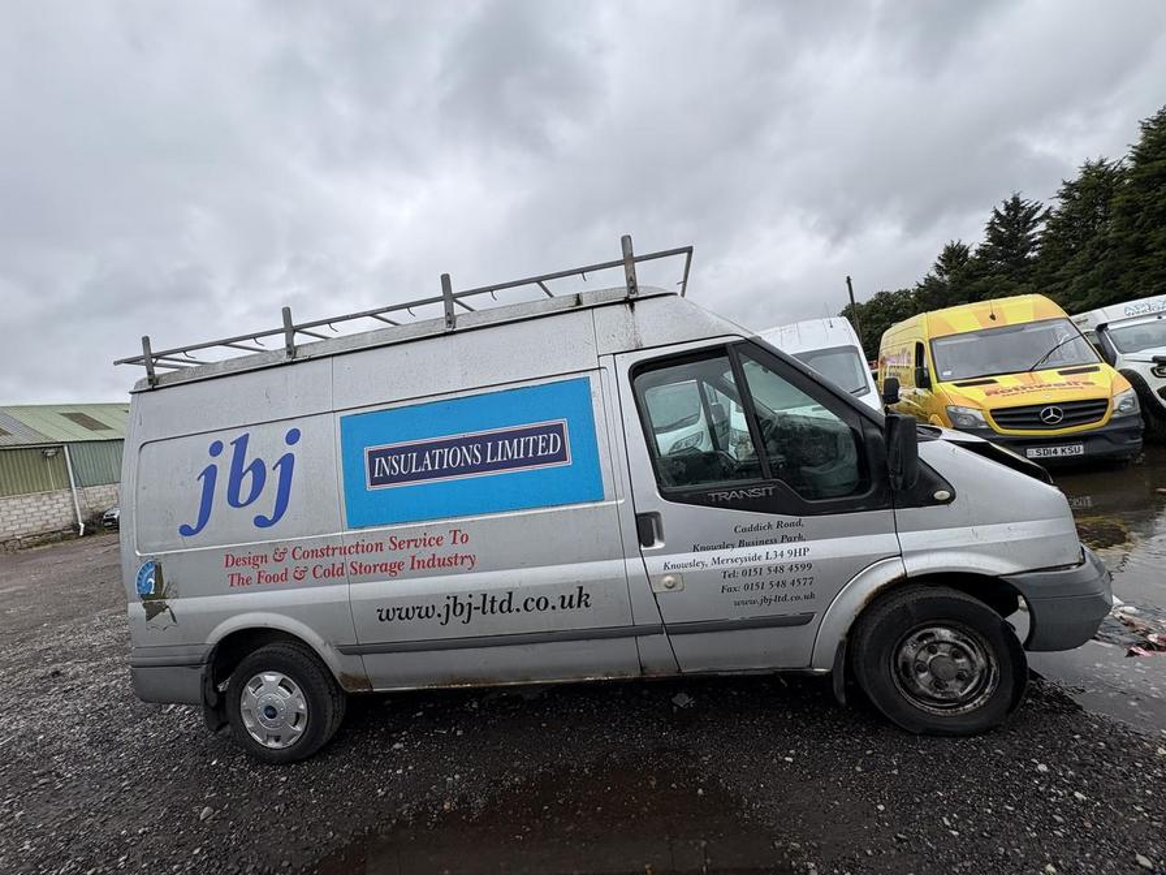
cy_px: 438
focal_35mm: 14
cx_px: 583
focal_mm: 2.22
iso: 50
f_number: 2.2
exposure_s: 1/1078
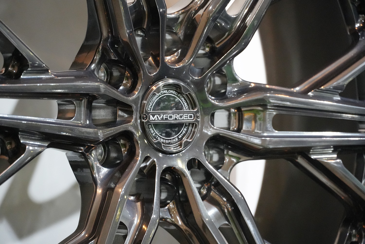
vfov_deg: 6.8
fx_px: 2053
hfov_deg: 10.2
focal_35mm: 202
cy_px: 122
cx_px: 182
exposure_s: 1/250
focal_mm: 135
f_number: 5.6
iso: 5000
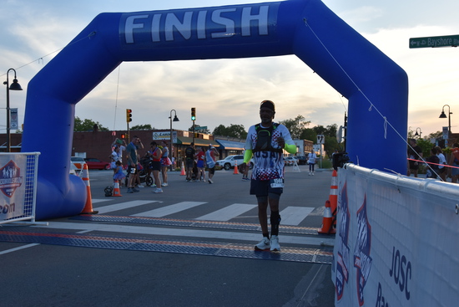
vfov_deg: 34.2
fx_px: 497
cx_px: 230
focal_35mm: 39
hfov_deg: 49.5
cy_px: 154
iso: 400
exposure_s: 1/250
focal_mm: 26
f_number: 8
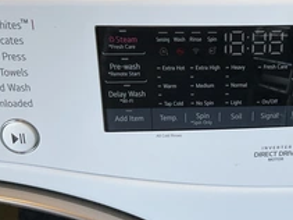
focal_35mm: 55
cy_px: 97
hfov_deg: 34.1
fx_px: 465
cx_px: 226
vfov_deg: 26.5
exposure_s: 1/60
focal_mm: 3
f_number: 1.8
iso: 80
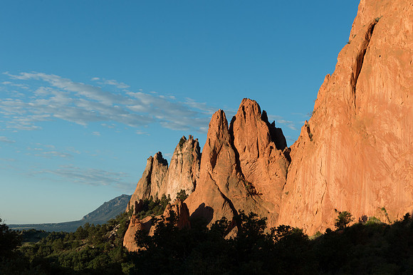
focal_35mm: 62
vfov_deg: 21.9
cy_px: 138
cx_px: 206
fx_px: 711
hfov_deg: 32.4
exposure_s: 1/400
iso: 400
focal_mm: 62
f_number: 11
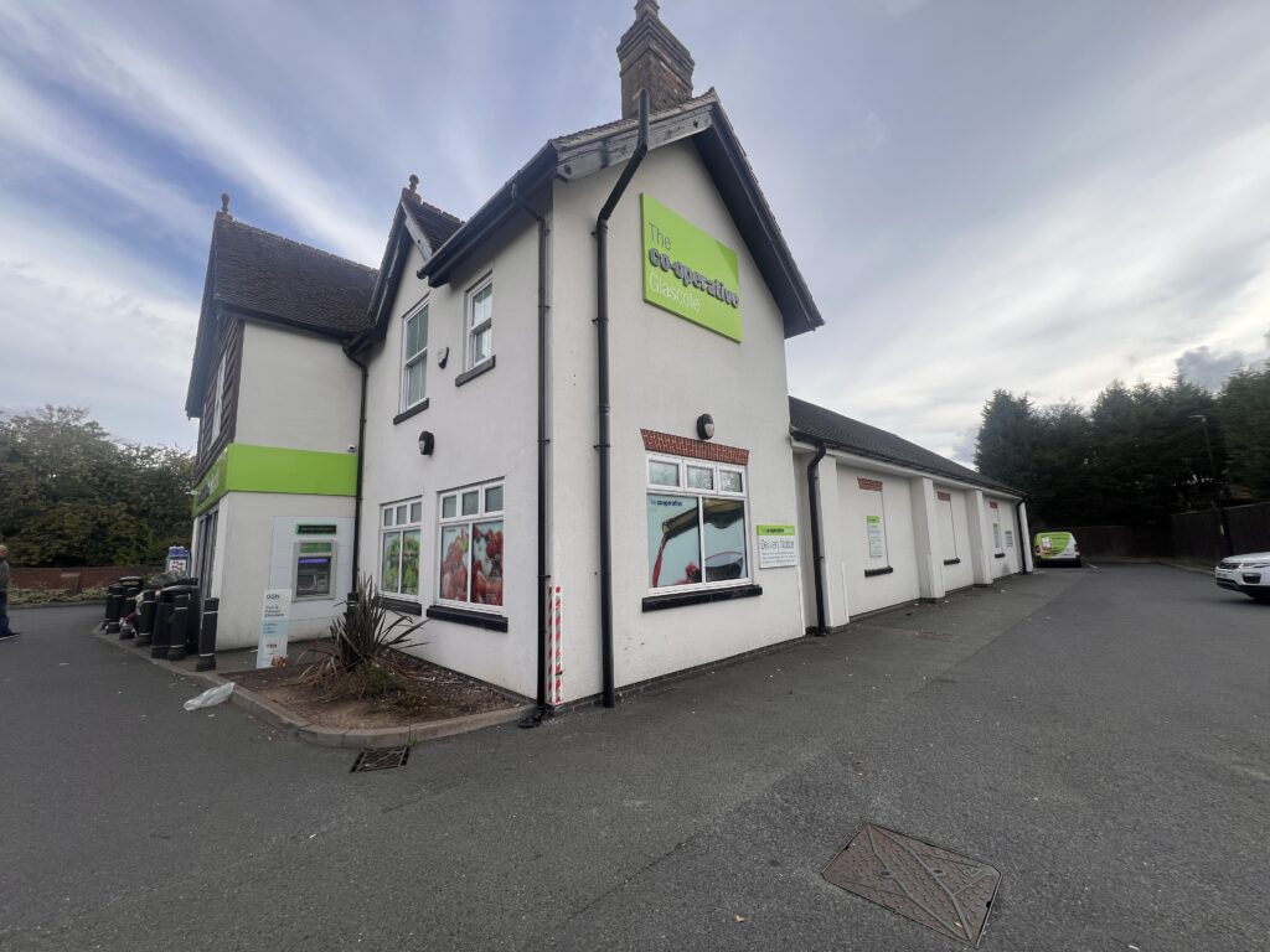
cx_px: 635
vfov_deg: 89.9
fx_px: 477
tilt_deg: +6.8
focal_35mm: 13
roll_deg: +0.8
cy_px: 476
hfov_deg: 106.2
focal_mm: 1.57
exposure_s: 1/911
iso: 32
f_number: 1.8
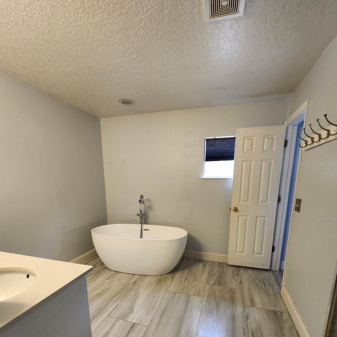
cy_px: 219
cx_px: 166
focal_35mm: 16
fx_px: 176
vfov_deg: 85.0
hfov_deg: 87.4
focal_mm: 1.74
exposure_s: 1/60
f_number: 2.2
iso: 320
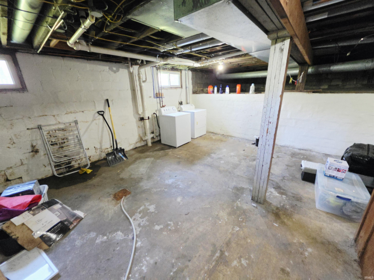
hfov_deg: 106.2
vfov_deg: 89.9
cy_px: 140
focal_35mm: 13
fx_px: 140
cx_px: 187
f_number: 1.9
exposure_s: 1/60
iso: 640
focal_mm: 2.2
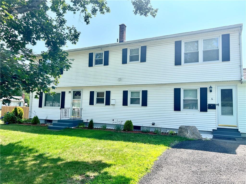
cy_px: 92
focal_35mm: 26
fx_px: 185
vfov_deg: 53.1
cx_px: 123
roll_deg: -1.7
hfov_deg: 67.3
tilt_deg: +4.4
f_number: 1.5
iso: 50
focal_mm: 5.7
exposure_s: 1/2252
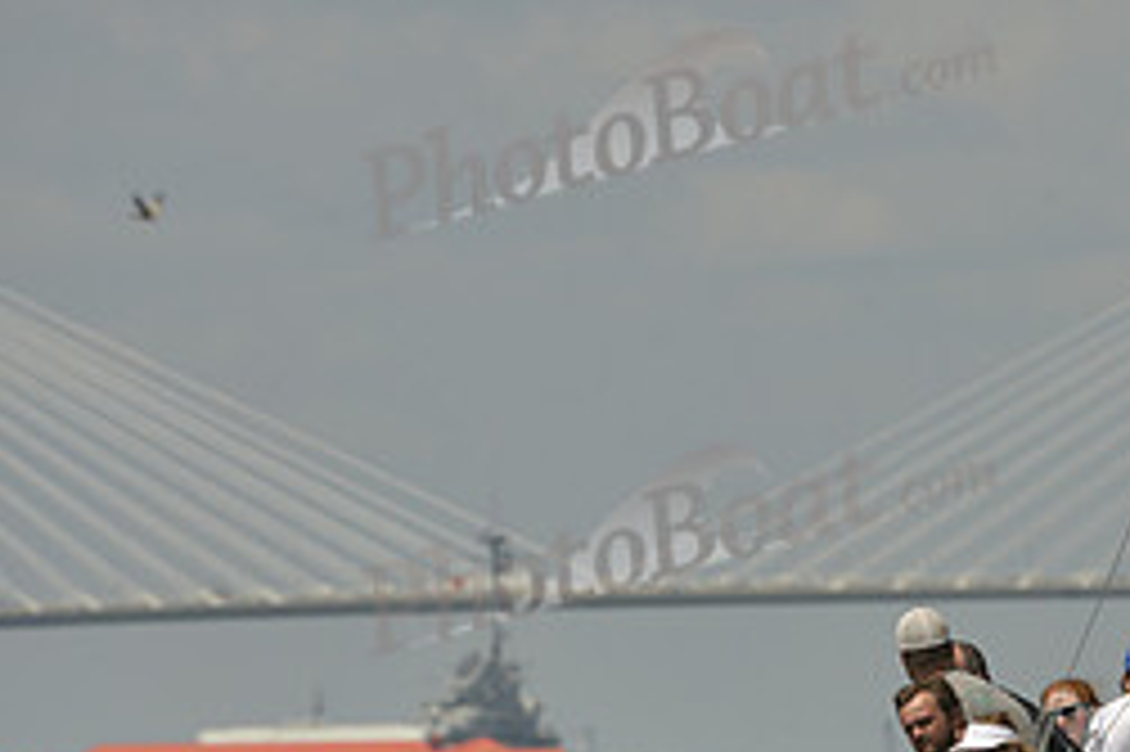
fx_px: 29046
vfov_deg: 1.5
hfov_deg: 2.2
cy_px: 709
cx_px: 1234
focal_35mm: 926
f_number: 9
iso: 280
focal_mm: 400
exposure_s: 1/1250
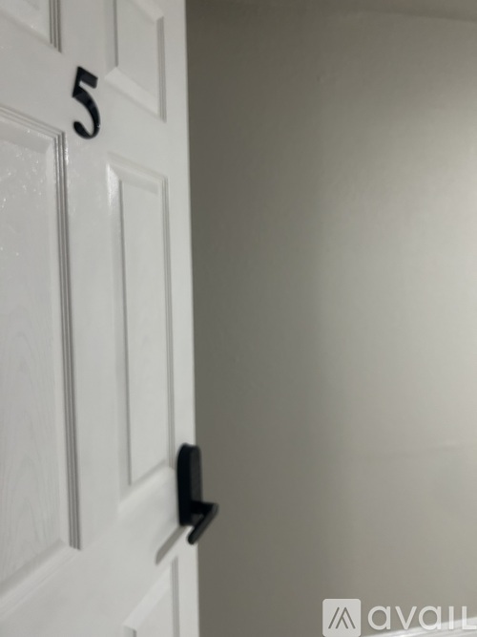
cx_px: 238
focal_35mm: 26
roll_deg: +1.4
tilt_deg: -2.9
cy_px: 318
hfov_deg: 53.0
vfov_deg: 67.3
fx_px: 478
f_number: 1.5
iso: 500
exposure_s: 1/60
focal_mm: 5.7
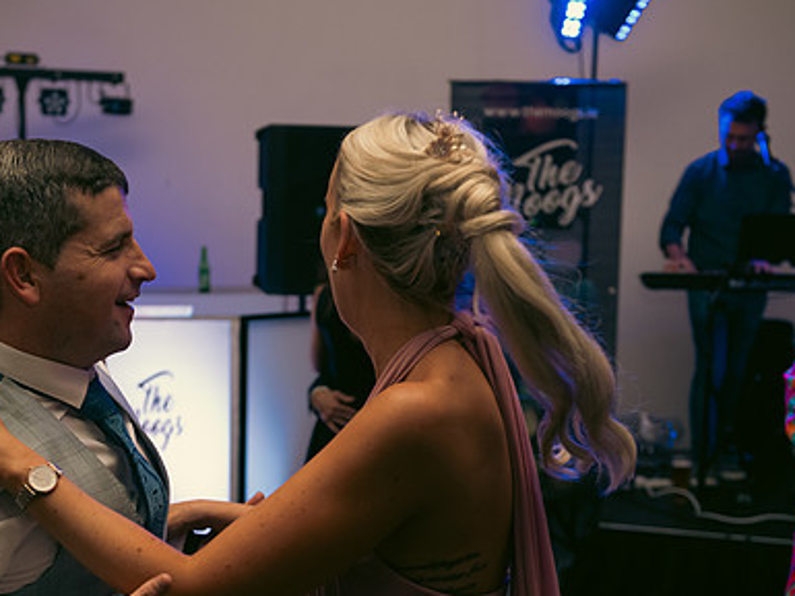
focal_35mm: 55
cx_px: 279
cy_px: 389
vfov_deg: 26.4
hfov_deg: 34.7
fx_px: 1264
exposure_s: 1/160
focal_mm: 38
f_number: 3.5
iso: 800
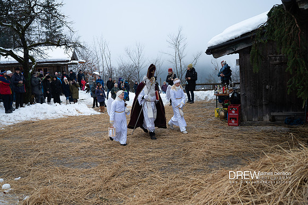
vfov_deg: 34.2
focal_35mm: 39
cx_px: 154
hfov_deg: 49.6
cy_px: 102
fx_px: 333
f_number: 3.2
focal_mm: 39
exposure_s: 1/250
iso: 400
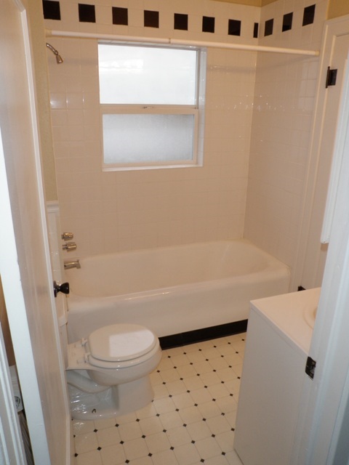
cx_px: 174
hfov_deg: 49.7
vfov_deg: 63.4
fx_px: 376
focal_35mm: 28
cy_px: 232
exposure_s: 1/30
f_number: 3.5
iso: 100
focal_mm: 5
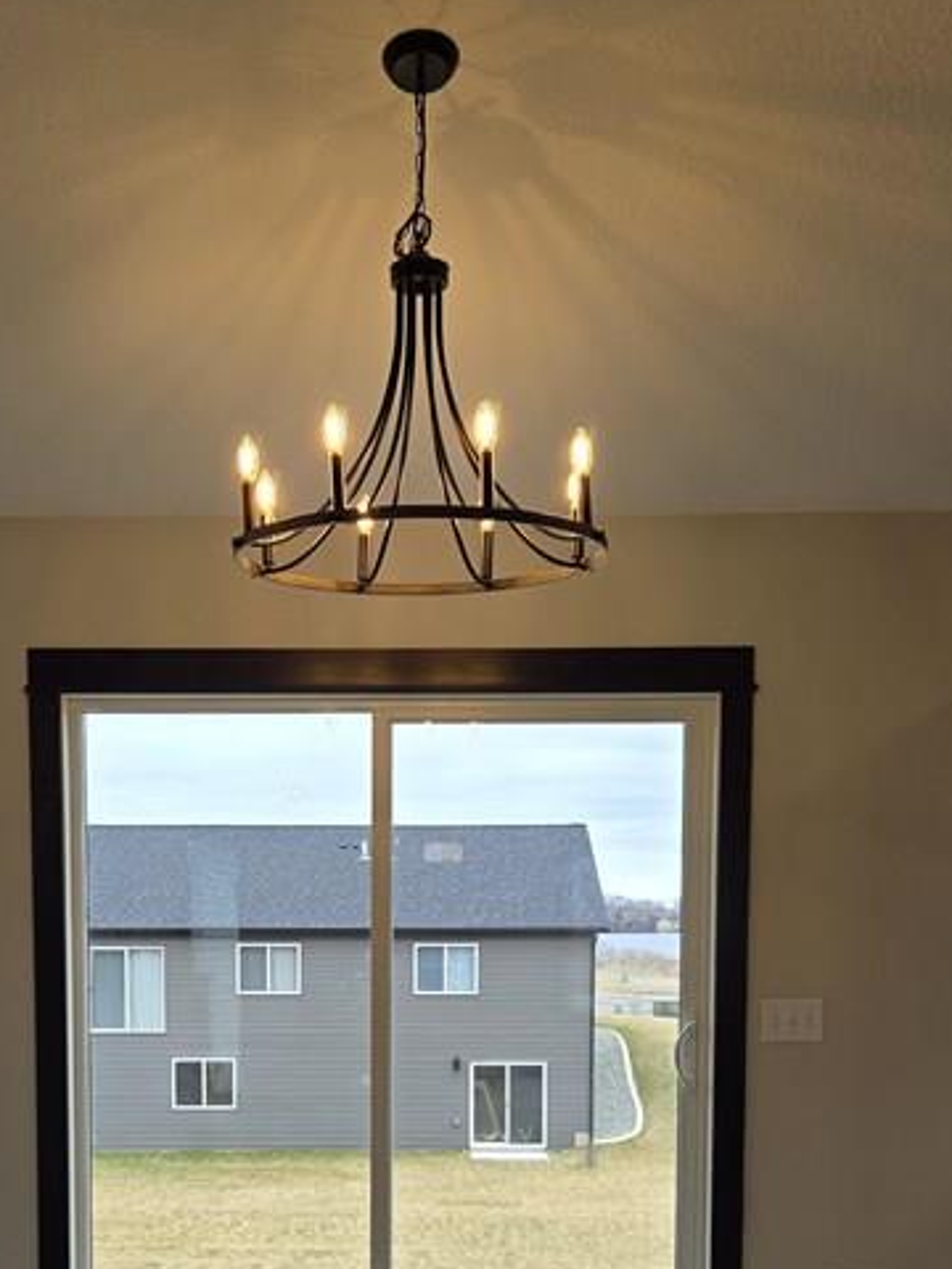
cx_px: 378
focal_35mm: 46
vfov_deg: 39.6
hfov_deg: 31.4
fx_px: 1687
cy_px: 1022
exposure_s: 1/169
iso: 25
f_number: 1.8
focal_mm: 5.4
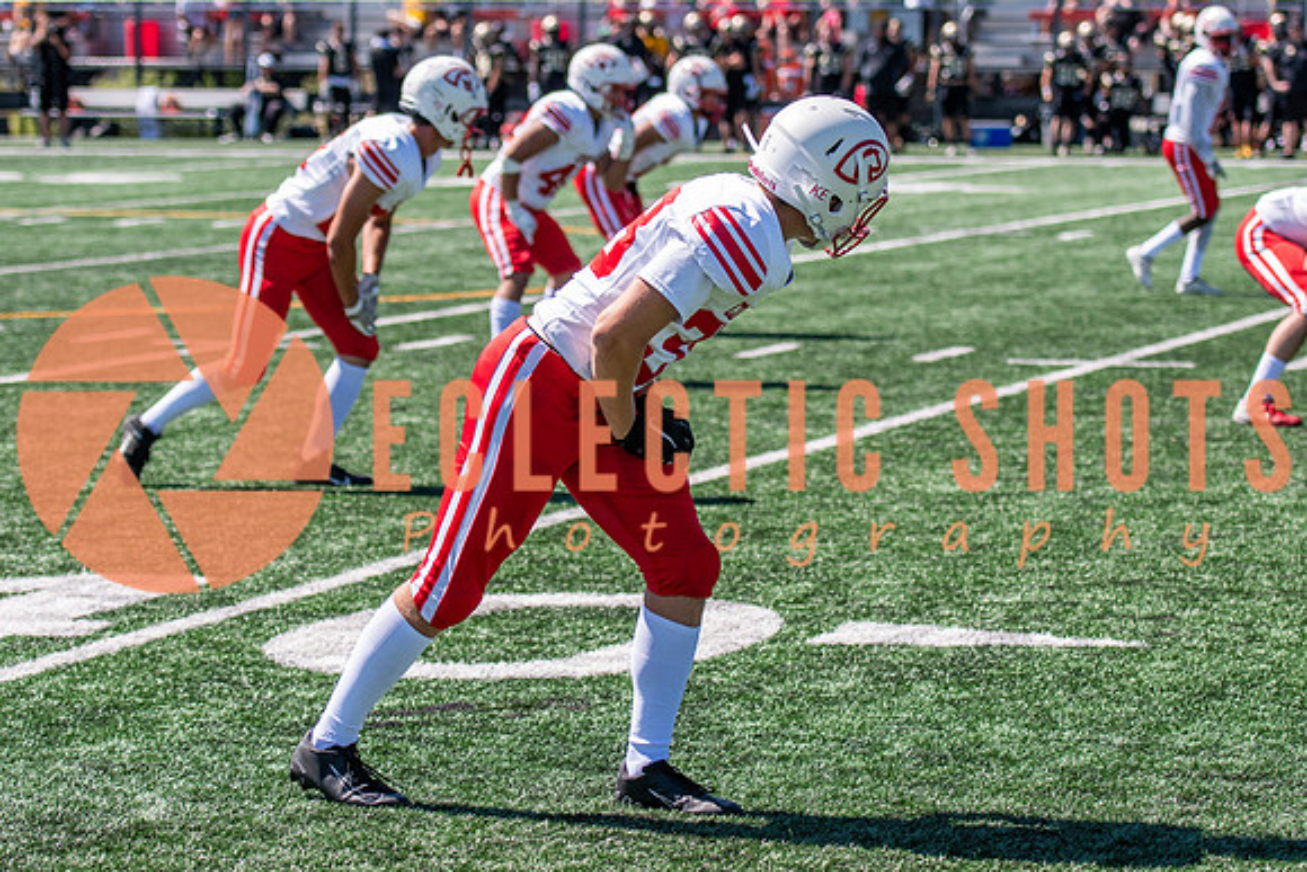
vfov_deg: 10.7
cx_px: 653
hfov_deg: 16.0
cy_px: 341
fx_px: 4645
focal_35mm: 128
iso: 160
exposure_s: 1/2500
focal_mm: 70
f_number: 2.8
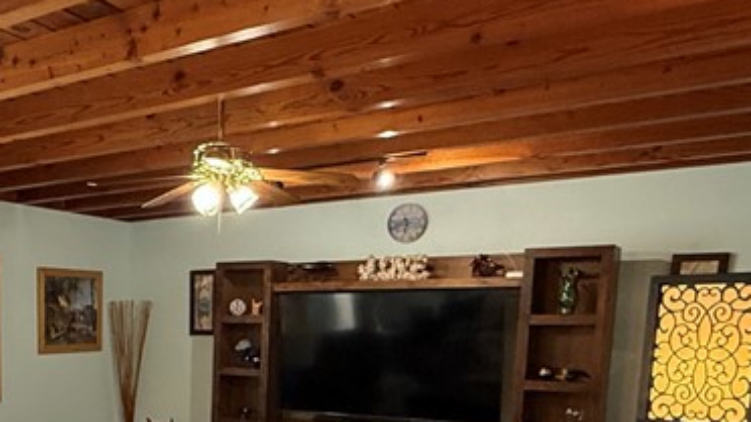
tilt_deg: -7.2
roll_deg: -0.8
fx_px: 836
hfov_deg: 44.2
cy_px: 438
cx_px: 81
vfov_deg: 26.5
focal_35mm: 42
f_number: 2.2
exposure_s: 1/60
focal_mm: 2.22
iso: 500
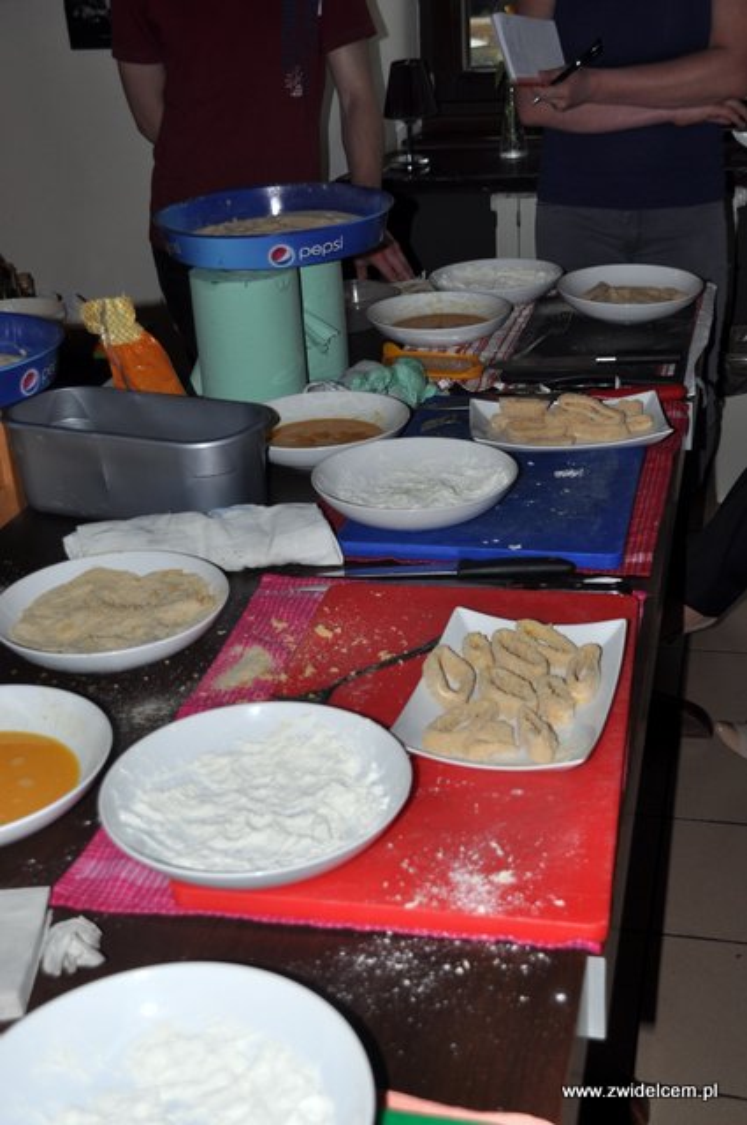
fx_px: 1404
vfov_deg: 43.7
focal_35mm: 45
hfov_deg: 29.8
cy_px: 562
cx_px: 374
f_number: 5.6
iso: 200
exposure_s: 1/125
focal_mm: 30
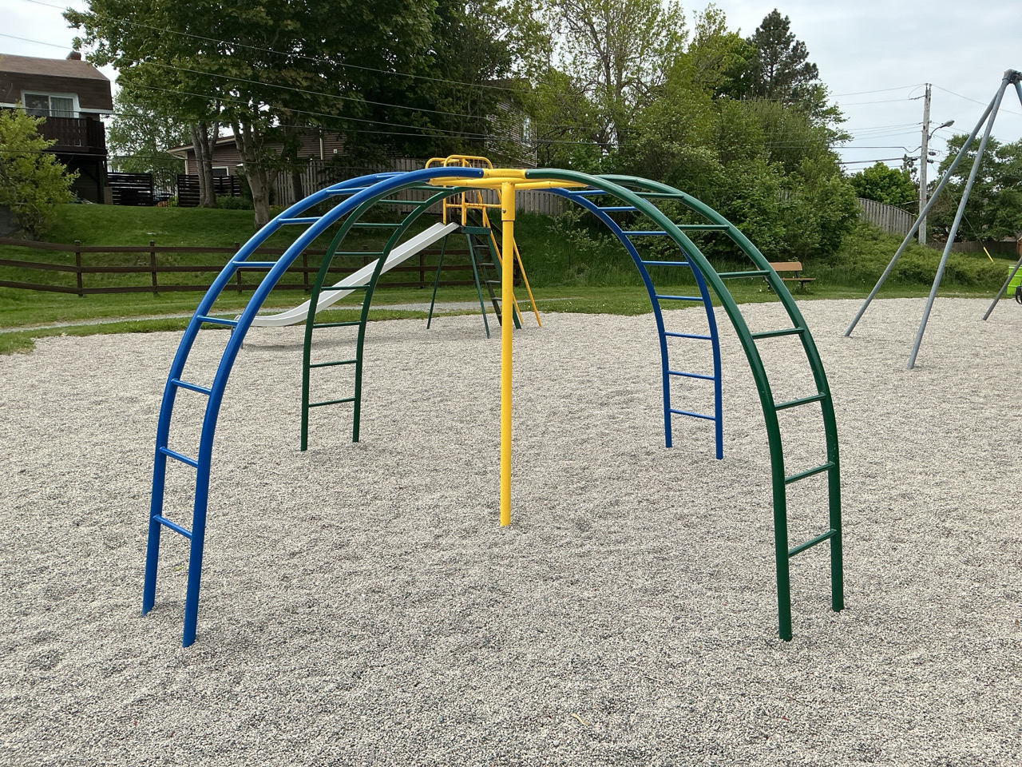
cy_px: 384
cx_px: 511
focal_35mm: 29
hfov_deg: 61.7
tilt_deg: -6.2
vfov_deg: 48.2
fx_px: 856
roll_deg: +0.7
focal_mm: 3
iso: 25
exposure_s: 1/1675
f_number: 1.8
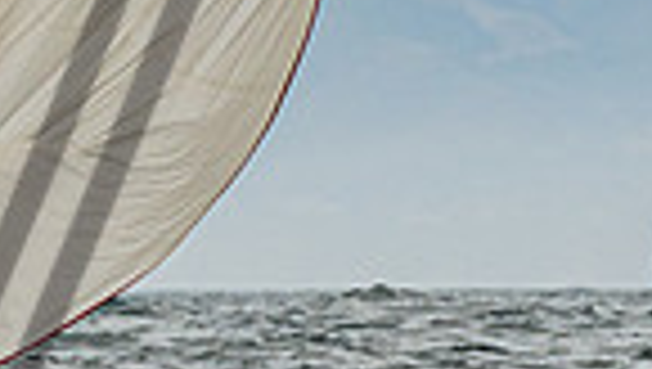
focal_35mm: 1256
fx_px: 21742
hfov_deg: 1.7
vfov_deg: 1.0
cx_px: -221
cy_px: -195
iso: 400
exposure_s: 1/3200
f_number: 8
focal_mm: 220
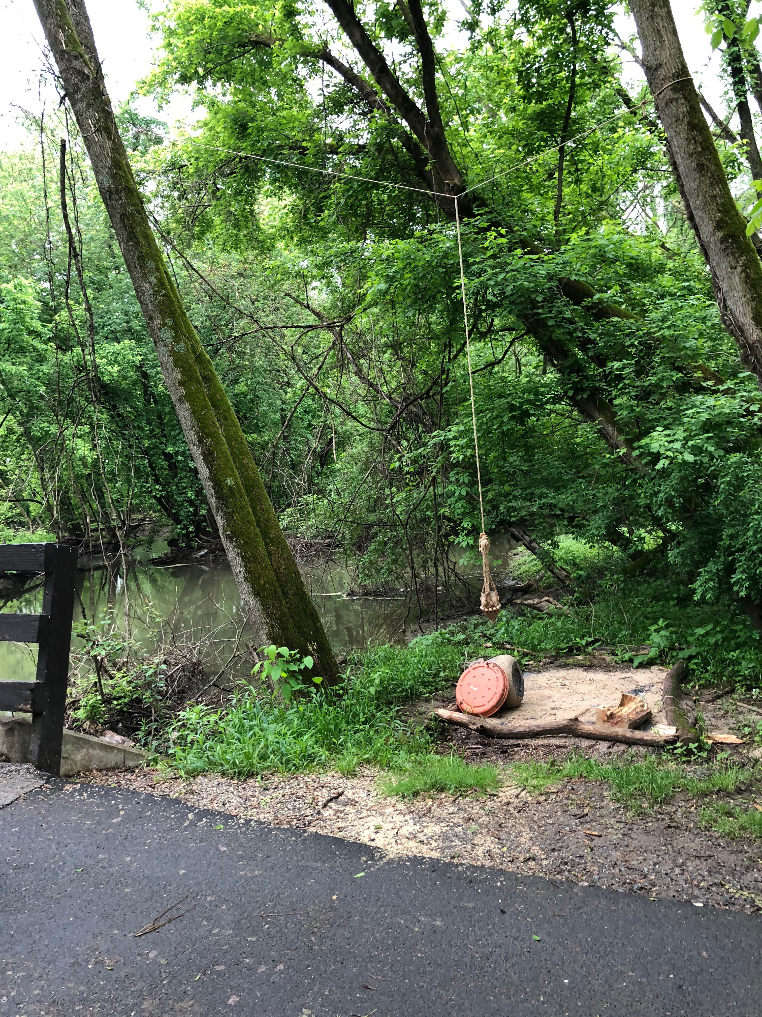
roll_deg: +4.9
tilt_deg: -0.6
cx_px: 381
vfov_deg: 63.4
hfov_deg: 49.7
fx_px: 822
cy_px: 508
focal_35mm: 28
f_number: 1.8
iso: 40
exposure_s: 1/20
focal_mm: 4
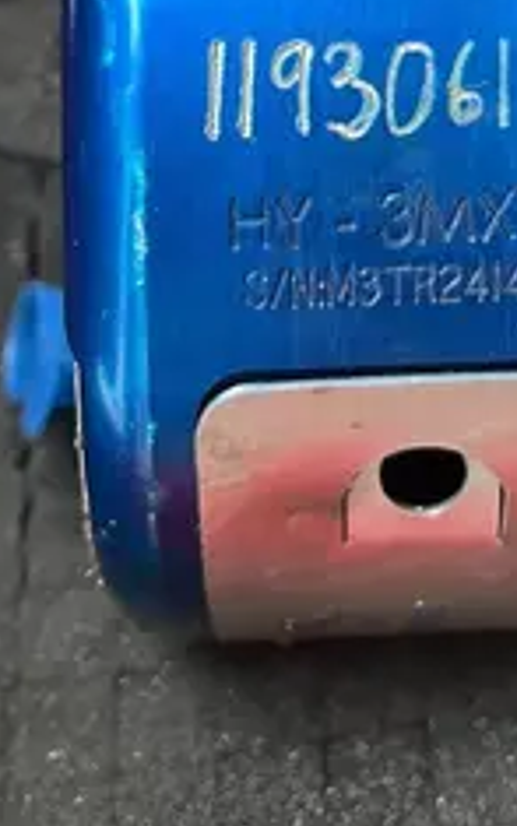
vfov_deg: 22.3
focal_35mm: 86
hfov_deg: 15.1
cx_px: 450
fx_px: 1938
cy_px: -160
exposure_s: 1/60
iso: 500
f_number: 1.6
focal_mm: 5.1
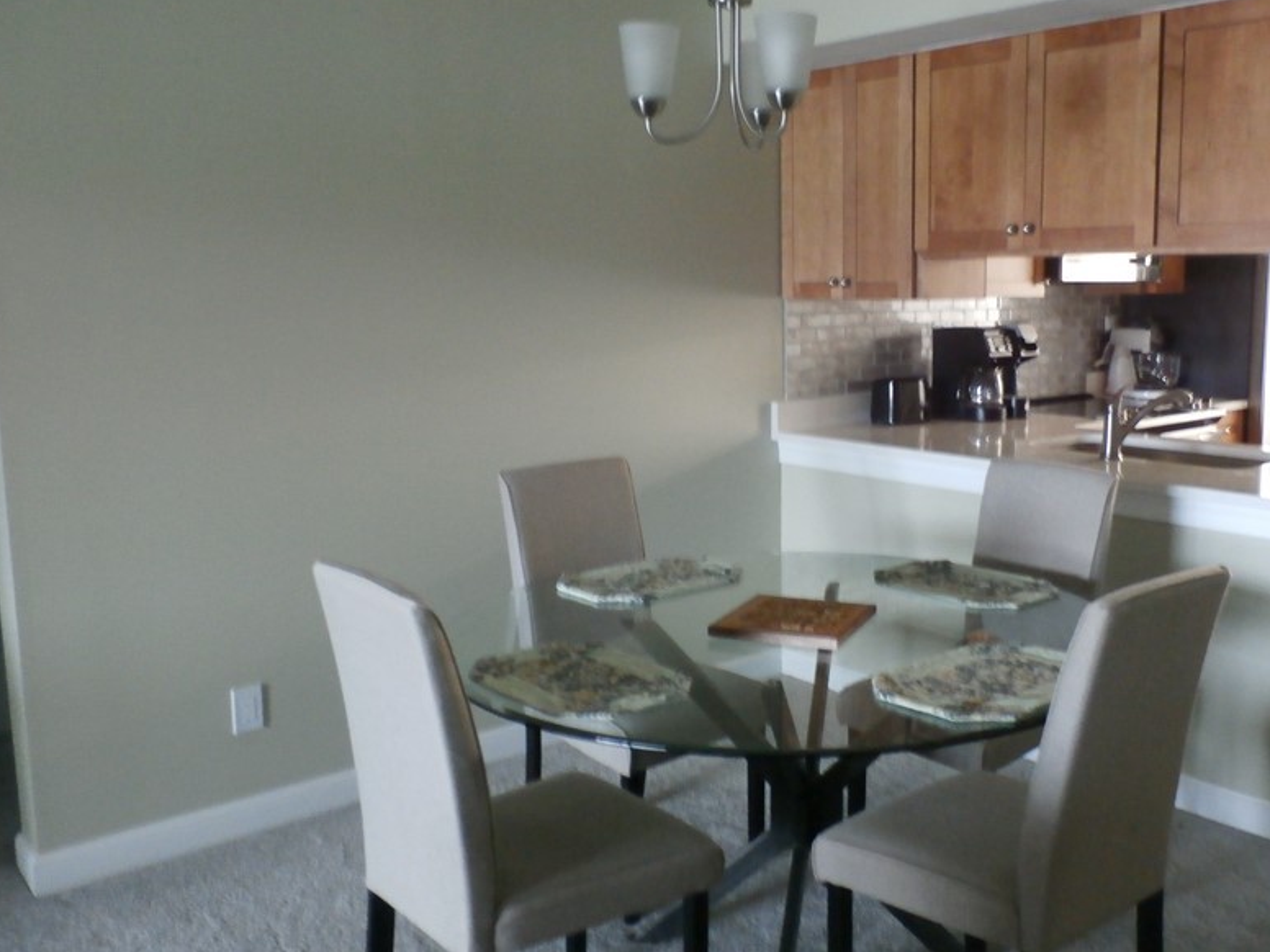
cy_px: 430
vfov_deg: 42.9
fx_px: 1211
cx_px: 800
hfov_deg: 54.7
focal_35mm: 33
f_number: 3
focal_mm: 4.5
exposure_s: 1/13
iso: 400
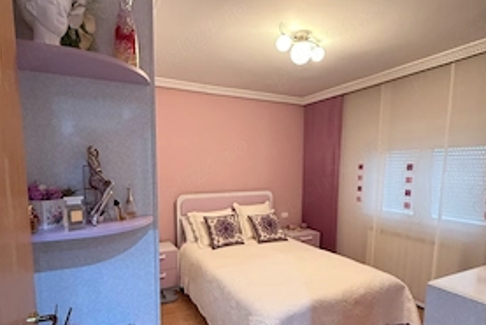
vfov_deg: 58.8
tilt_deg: -4.7
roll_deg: -1.7
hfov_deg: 81.1
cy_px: 202
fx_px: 284
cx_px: 226
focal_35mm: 21
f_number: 2.2
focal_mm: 2.22
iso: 500
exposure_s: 1/50
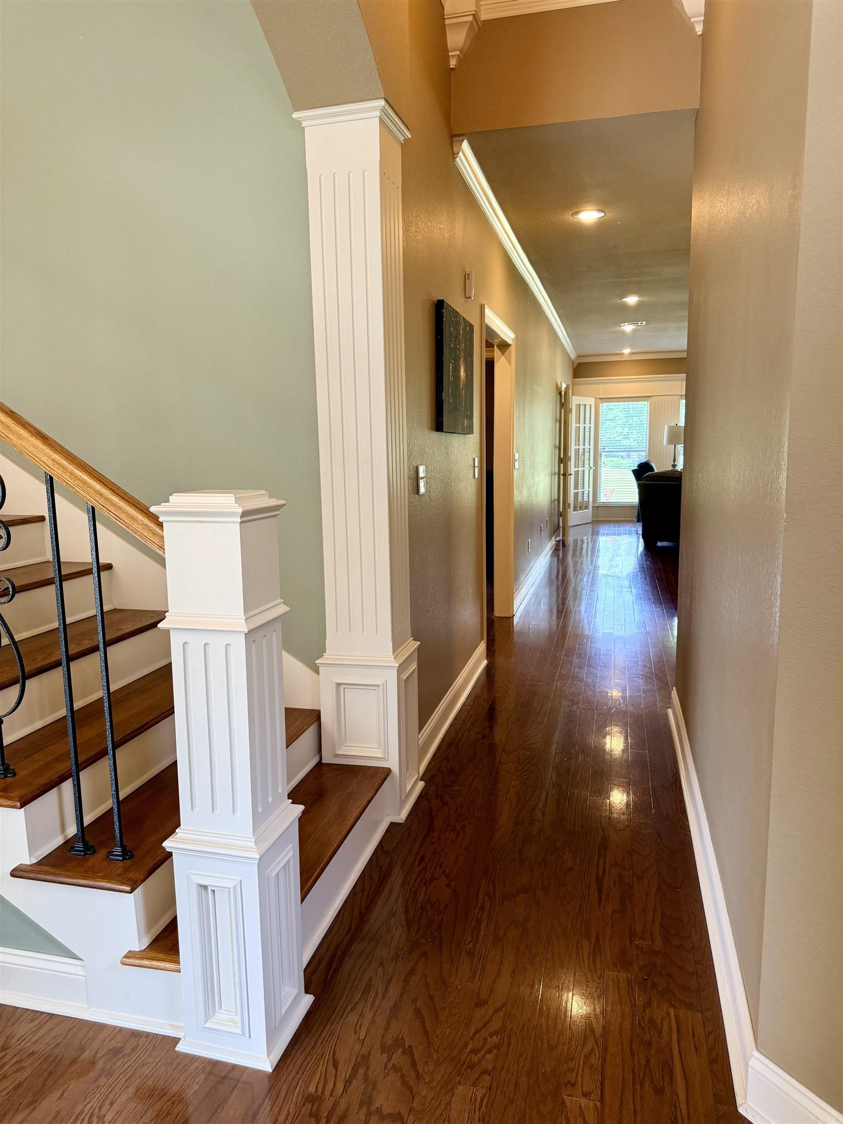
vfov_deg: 71.6
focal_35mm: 24
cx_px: 422
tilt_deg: -8.8
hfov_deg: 56.8
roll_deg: +0.7
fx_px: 779
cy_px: 562
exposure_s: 1/149
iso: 200
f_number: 1.78
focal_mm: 6.76
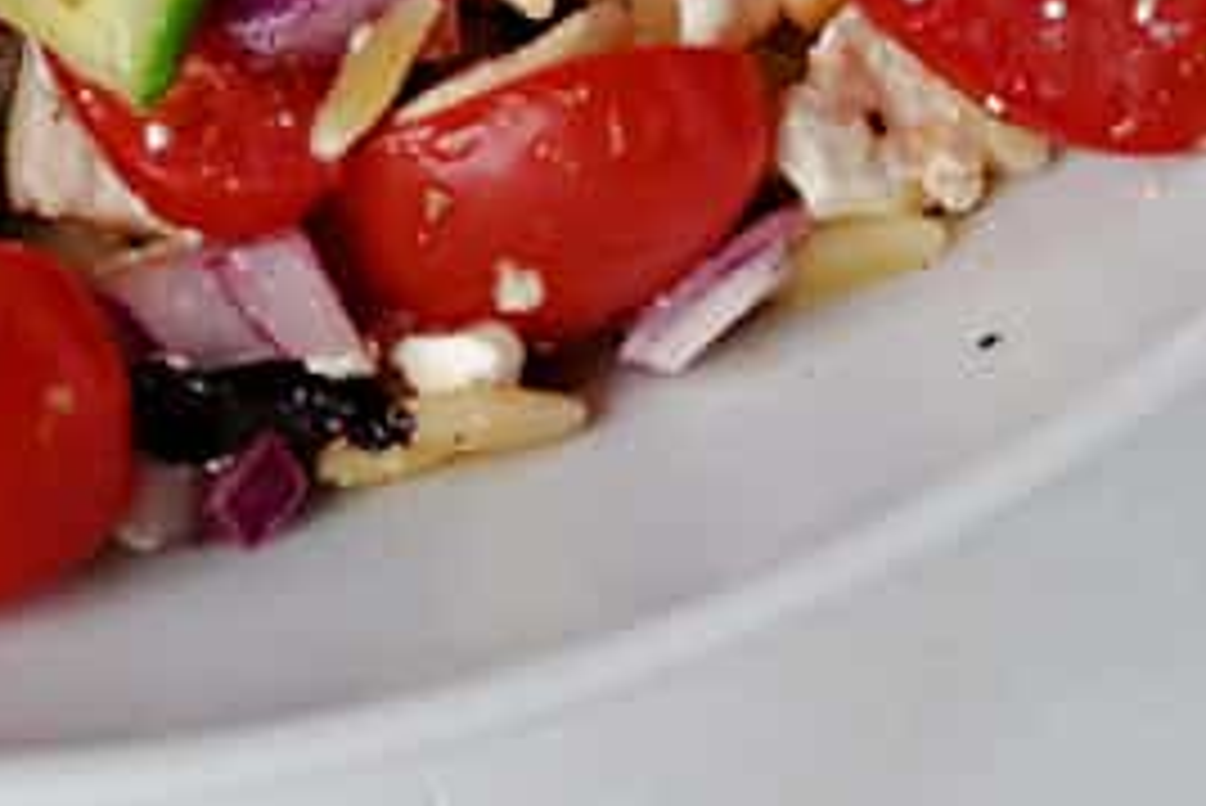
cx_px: -50
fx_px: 7508
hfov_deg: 9.1
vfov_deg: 5.9
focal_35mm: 224
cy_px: -952
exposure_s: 1/250
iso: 200
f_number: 5
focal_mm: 50
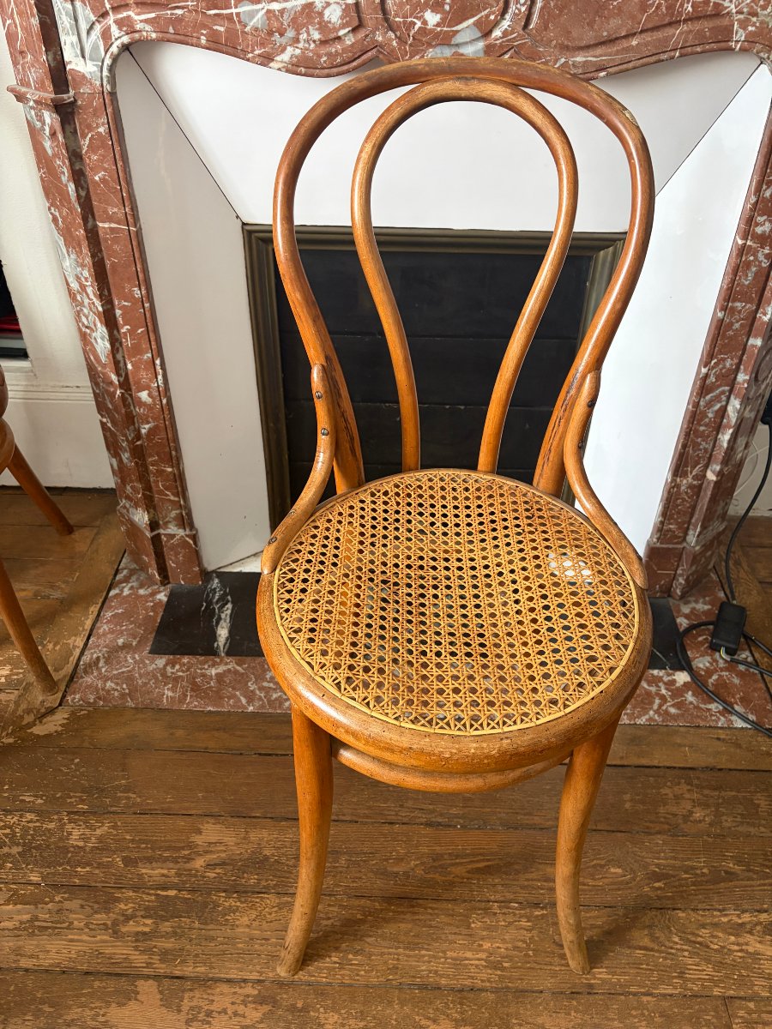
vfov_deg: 67.3
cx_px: 386
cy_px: 514
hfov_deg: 53.1
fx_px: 773
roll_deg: -0.7
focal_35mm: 26
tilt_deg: -37.2
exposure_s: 1/60
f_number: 1.6
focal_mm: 5.96
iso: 250
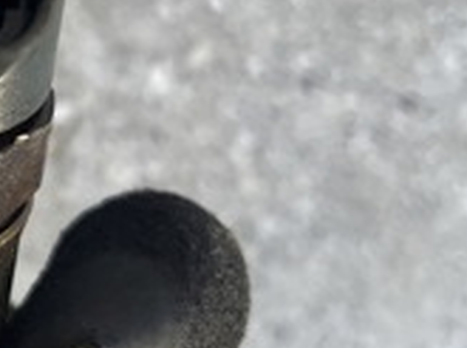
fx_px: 1360
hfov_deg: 17.7
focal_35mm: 101
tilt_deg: -78.4
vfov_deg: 14.6
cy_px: 117
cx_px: -212
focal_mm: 5.1
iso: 100
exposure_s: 1/121
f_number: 1.6
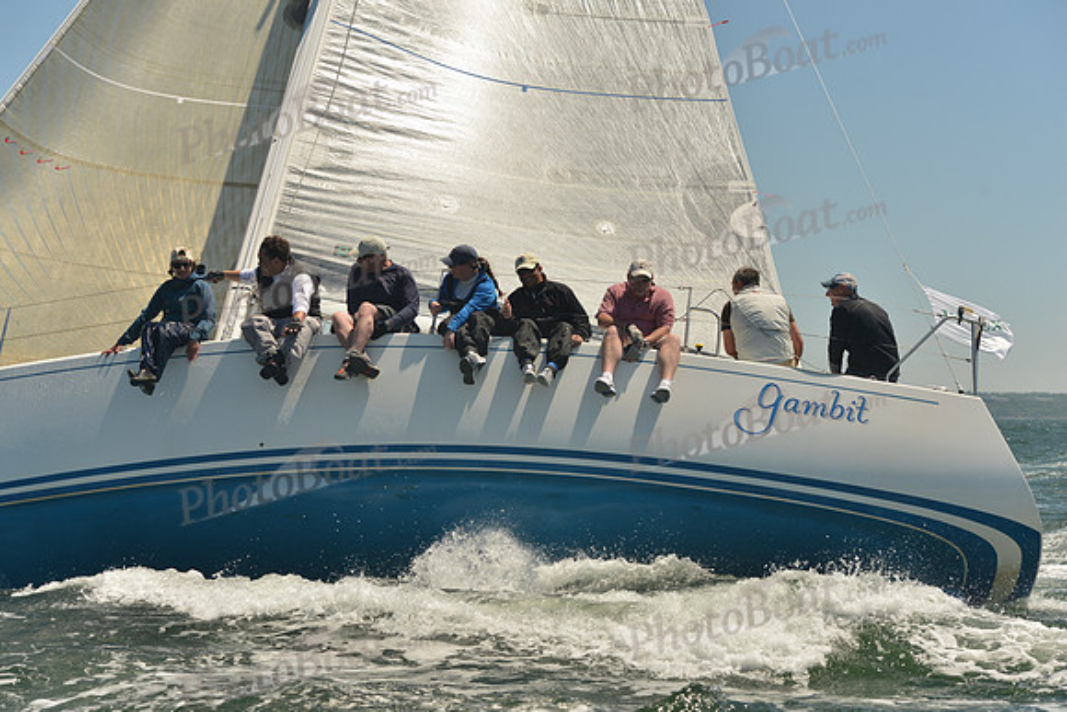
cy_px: 356
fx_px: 2075
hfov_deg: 28.8
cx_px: 534
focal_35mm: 70
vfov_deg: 19.5
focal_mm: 70
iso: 400
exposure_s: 1/800
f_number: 6.3
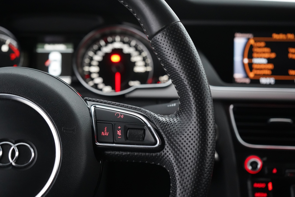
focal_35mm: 53
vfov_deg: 25.5
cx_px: 148
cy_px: 98
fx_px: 434
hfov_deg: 37.5
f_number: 5
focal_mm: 53
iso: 6400
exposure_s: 1/40
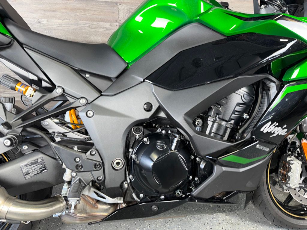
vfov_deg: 56.8
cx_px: 154
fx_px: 213
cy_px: 115
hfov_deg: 71.6
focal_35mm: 24
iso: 64
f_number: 1.78
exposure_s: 1/16
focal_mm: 6.76
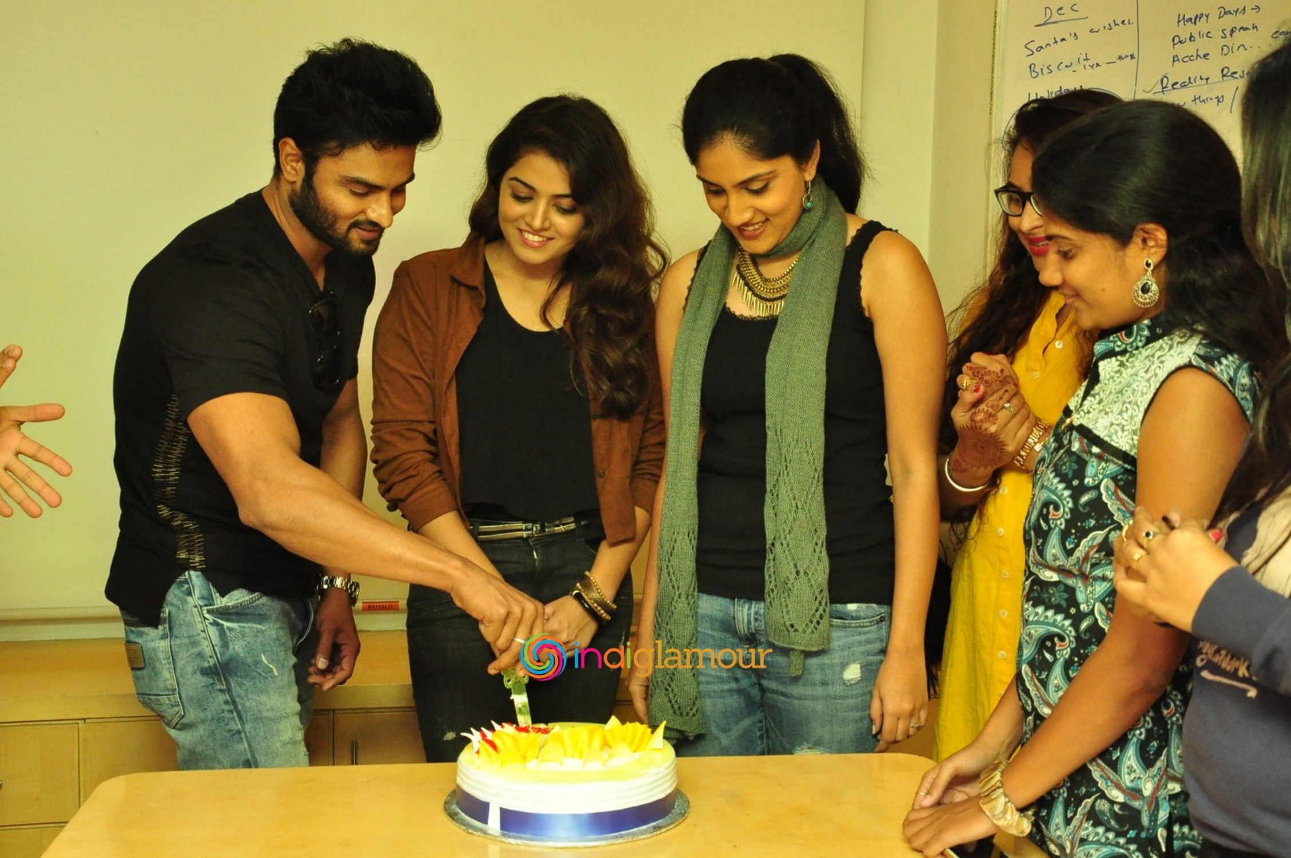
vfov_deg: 25.7
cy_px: 429
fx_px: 1881
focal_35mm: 52
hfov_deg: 37.9
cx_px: 646
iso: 2000
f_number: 7.1
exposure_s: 1/125
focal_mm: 35
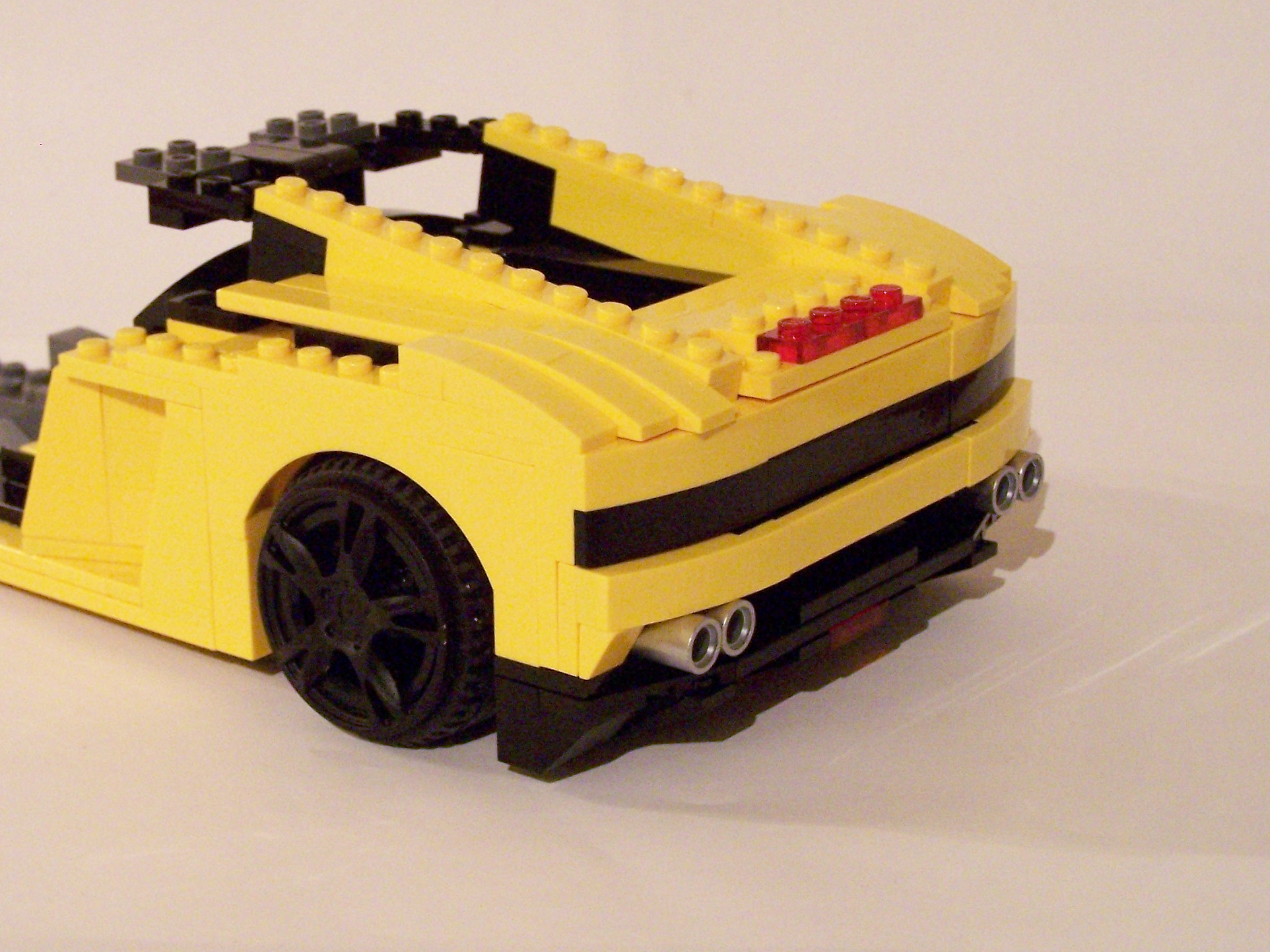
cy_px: 371
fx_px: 2898
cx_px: 430
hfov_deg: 24.6
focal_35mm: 79
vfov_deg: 18.6
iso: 400
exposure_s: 1/8
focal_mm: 9.8
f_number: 3.1
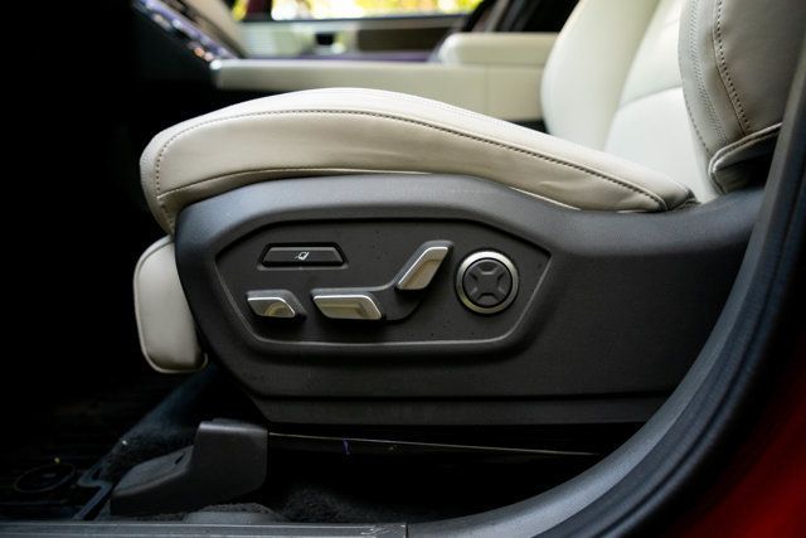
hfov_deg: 63.6
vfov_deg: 45.0
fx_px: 649
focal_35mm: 29
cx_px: 403
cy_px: 269
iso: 800
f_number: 2.8
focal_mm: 29
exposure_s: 1/200
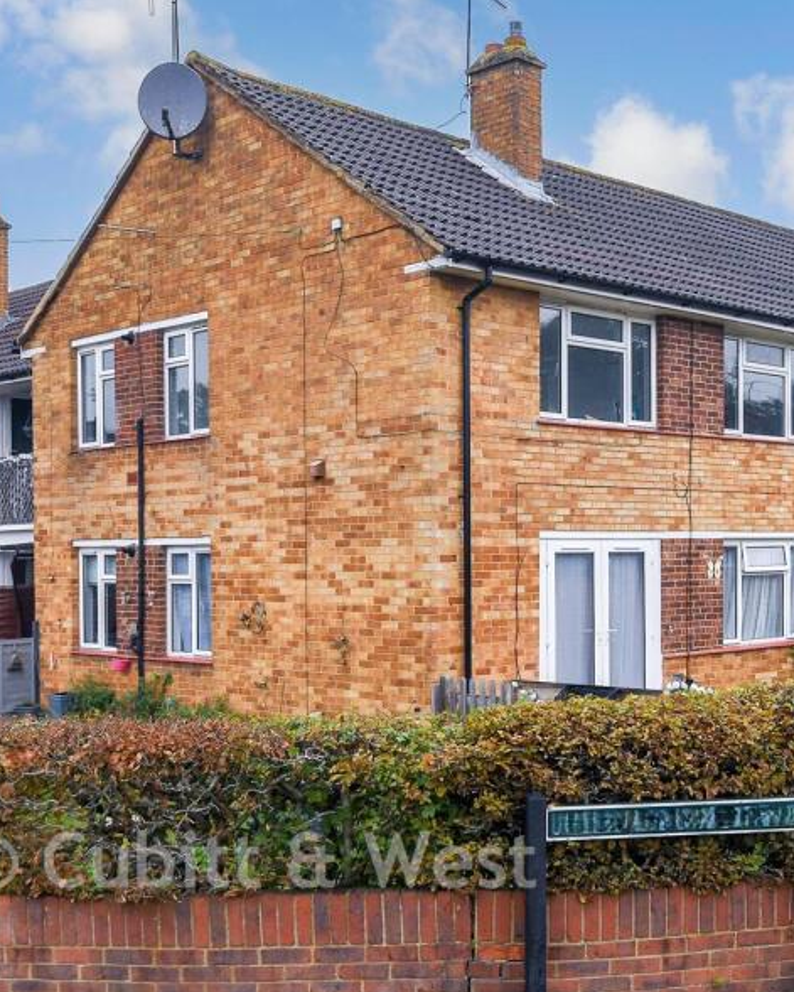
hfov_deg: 30.6
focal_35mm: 49
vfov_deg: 38.0
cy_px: 466
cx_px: 526
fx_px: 1438
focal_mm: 20
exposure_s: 1/160
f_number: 8
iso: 400
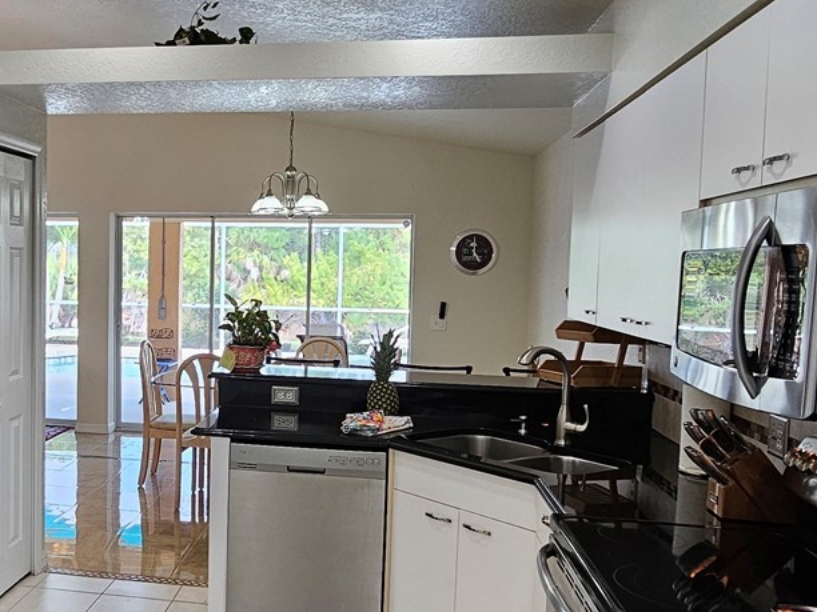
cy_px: 309
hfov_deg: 51.9
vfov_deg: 41.8
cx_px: 216
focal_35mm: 34
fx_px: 802
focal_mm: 2.2
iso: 80
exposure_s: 1/60
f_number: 2.2
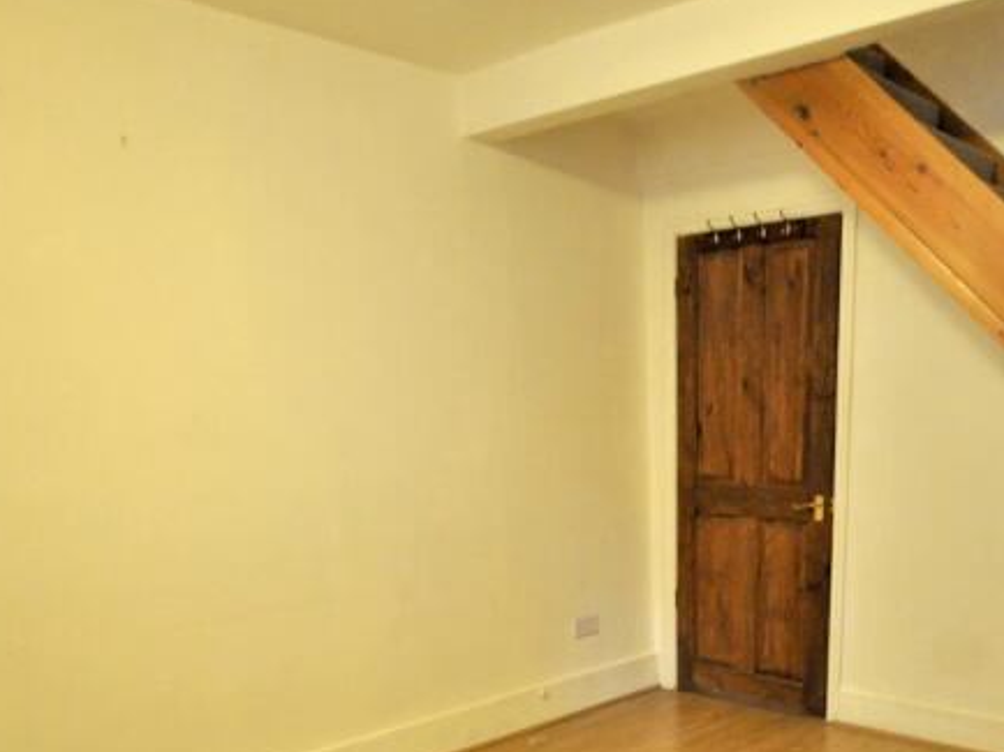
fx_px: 986
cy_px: 627
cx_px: 599
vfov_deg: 39.7
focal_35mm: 34
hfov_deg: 53.6
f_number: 4
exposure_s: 1/20
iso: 1600
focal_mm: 10
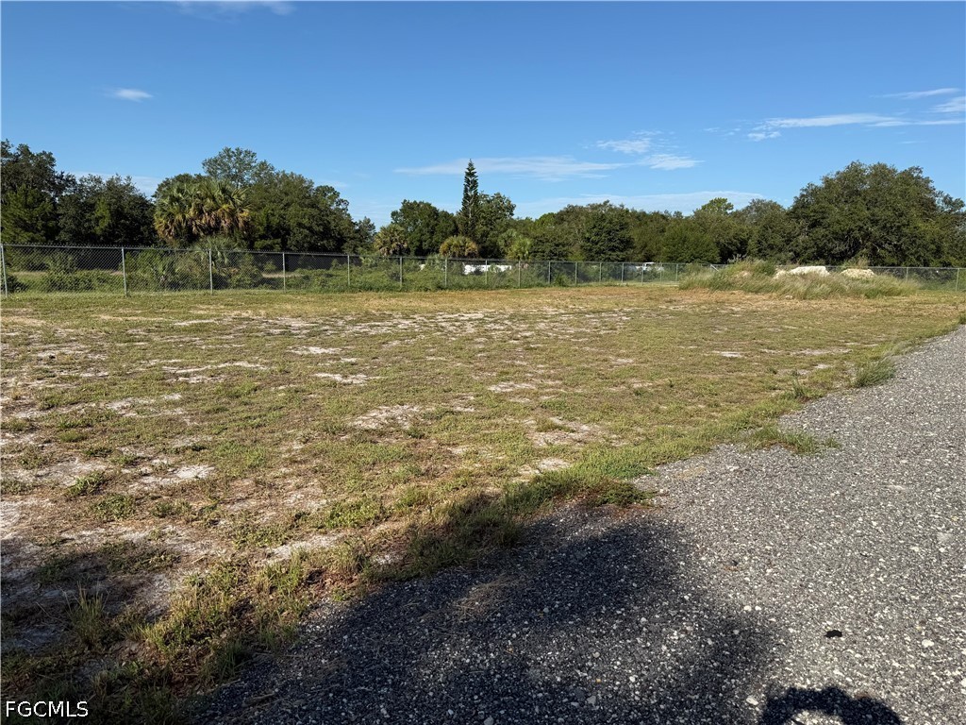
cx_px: 483
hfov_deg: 71.6
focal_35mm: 24
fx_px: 670
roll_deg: +0.5
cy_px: 362
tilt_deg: -7.5
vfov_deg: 56.8
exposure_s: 1/4975
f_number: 1.78
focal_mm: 6.76
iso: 80
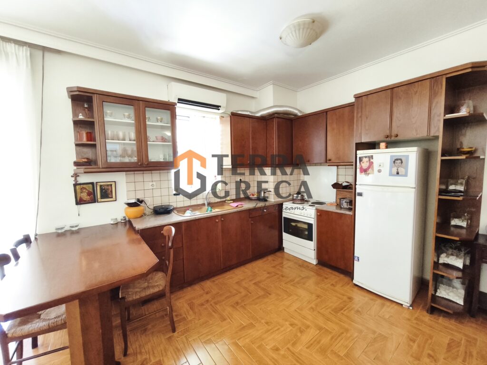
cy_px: 182
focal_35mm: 15
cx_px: 244
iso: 640
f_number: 2.2
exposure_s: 1/25
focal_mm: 1.91
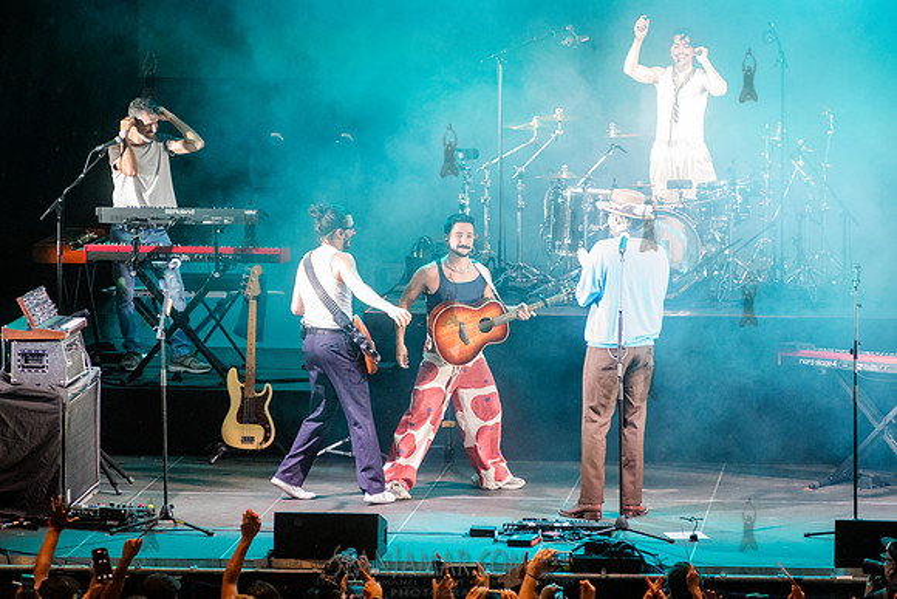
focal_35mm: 200
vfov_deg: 6.9
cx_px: 448
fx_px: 4984
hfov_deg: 10.3
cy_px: 300
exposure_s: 1/800
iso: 6400
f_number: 4
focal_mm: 200
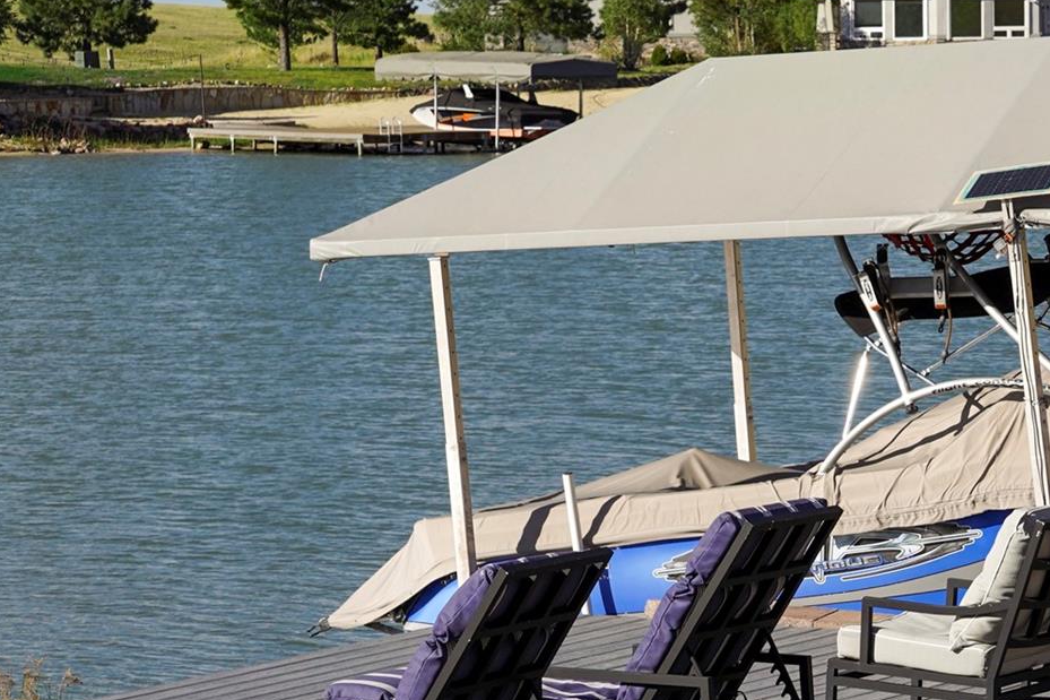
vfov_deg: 8.8
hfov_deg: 13.2
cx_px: 825
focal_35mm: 155
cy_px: 412
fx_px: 4520
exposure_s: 1/640
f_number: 9
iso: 200
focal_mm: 60
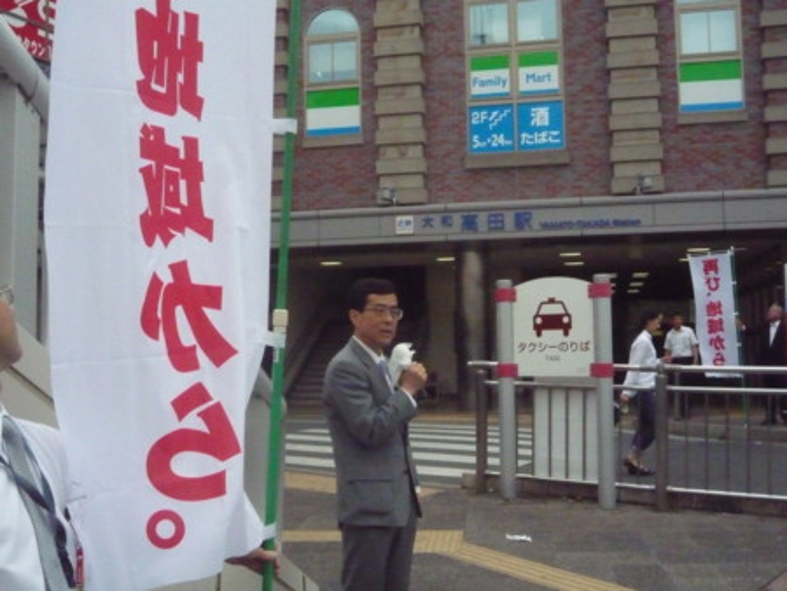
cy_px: 296
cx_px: 394
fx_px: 978
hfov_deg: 43.8
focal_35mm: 43
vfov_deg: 33.6
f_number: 8
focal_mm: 7.5
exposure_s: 1/1600
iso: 1600
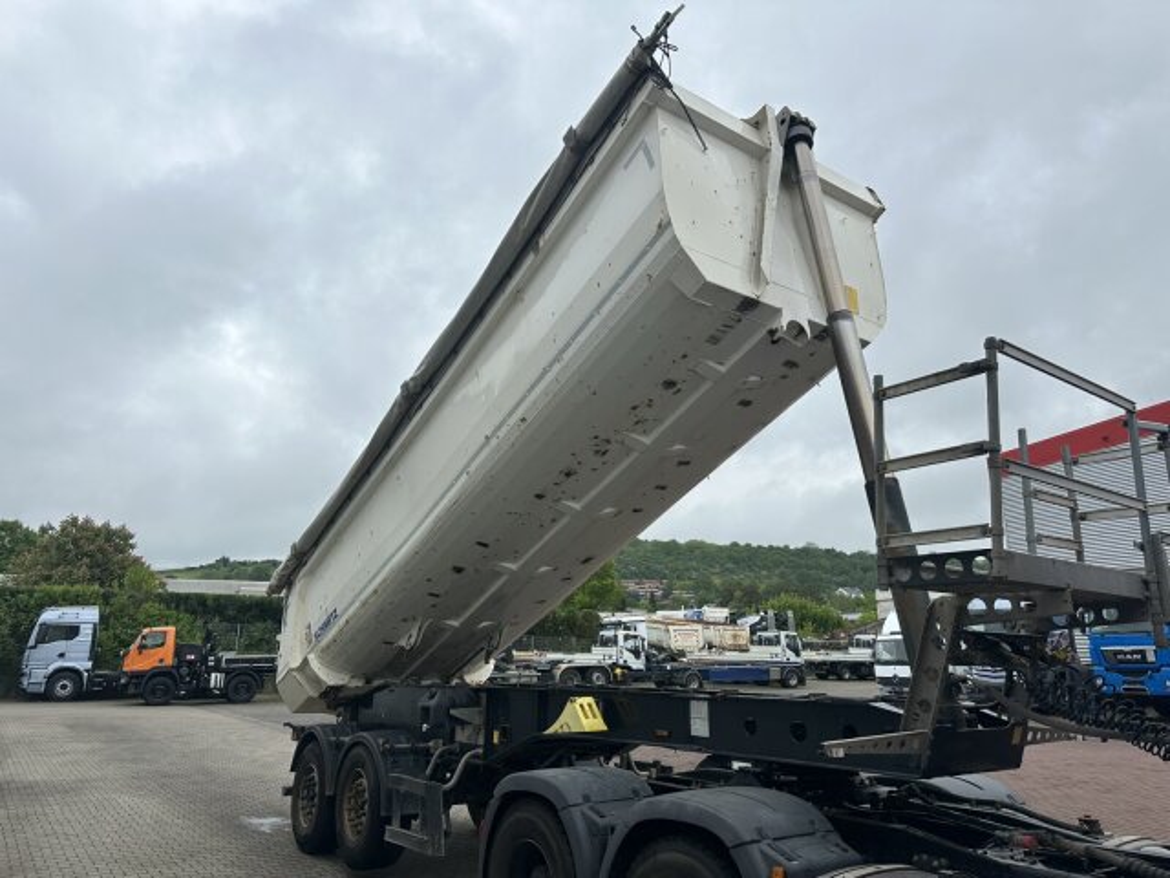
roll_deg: -0.9
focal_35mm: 24
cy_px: 439
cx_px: 585
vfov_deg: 56.8
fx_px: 811
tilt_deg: +14.9
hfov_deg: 71.6
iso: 80
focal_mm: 6.86
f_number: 1.78
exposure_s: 1/2353
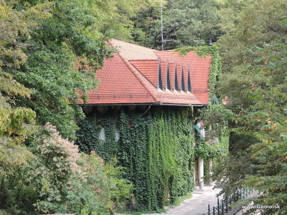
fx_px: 829
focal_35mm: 100
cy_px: 108
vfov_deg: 14.8
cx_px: 144
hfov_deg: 19.6
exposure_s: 1/100
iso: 100
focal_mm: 17.8
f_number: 4.1
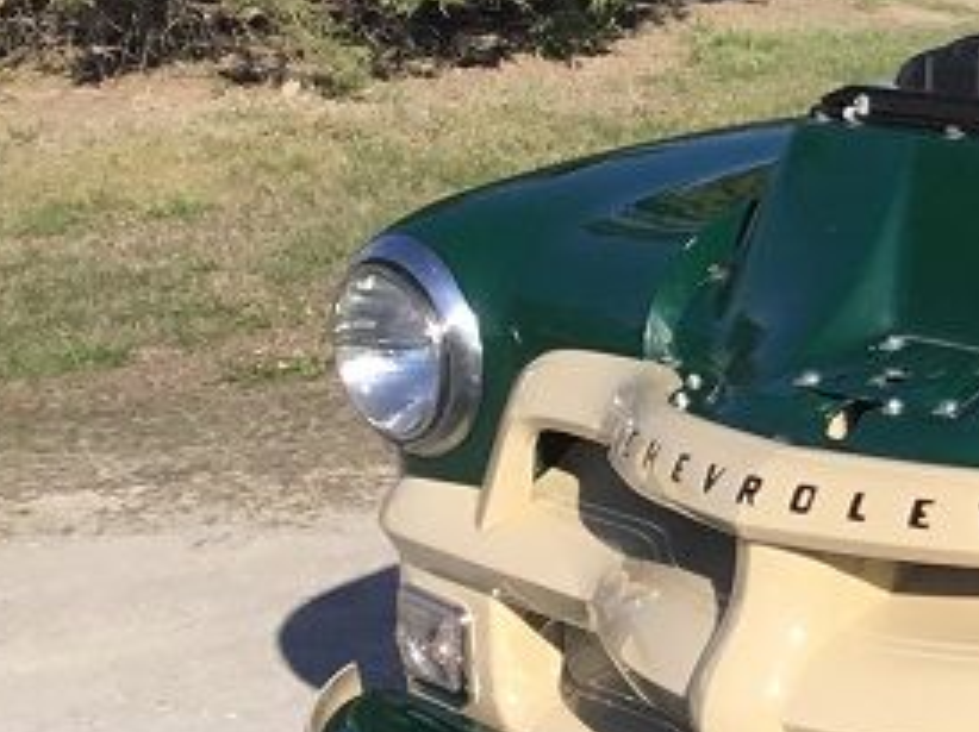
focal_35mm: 111
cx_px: 1586
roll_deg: +0.1
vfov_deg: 13.3
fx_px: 3137
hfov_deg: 15.9
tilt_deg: -8.1
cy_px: 202
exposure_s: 1/1131
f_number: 2.4
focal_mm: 3.3
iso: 25
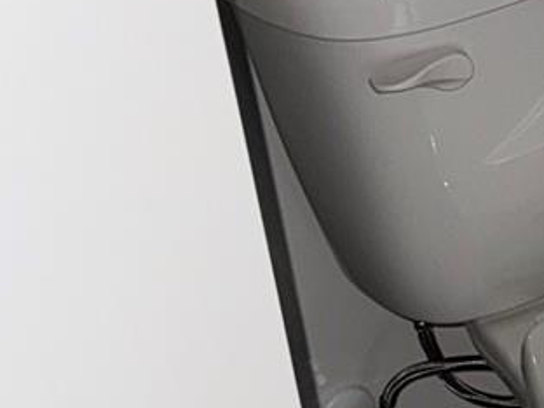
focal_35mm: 118
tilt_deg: -27.9
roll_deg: -0.3
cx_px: 961
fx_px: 1854
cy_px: 87
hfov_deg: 14.7
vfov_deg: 12.5
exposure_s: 1/13
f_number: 1.78
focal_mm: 6.76
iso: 80
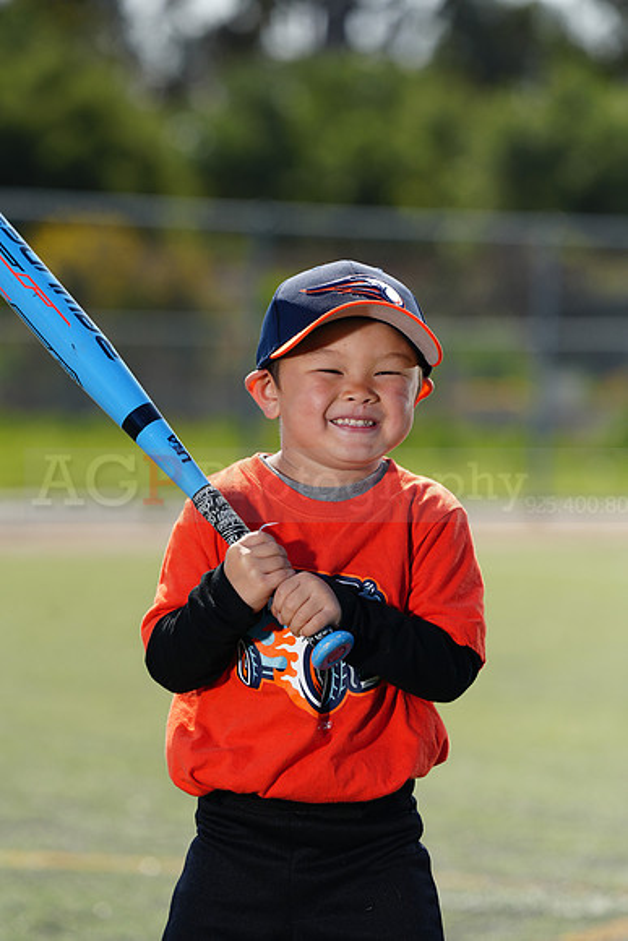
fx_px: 5230
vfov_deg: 10.3
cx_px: 314
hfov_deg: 6.9
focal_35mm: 200
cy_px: 470
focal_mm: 200
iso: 50
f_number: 5
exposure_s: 1/250
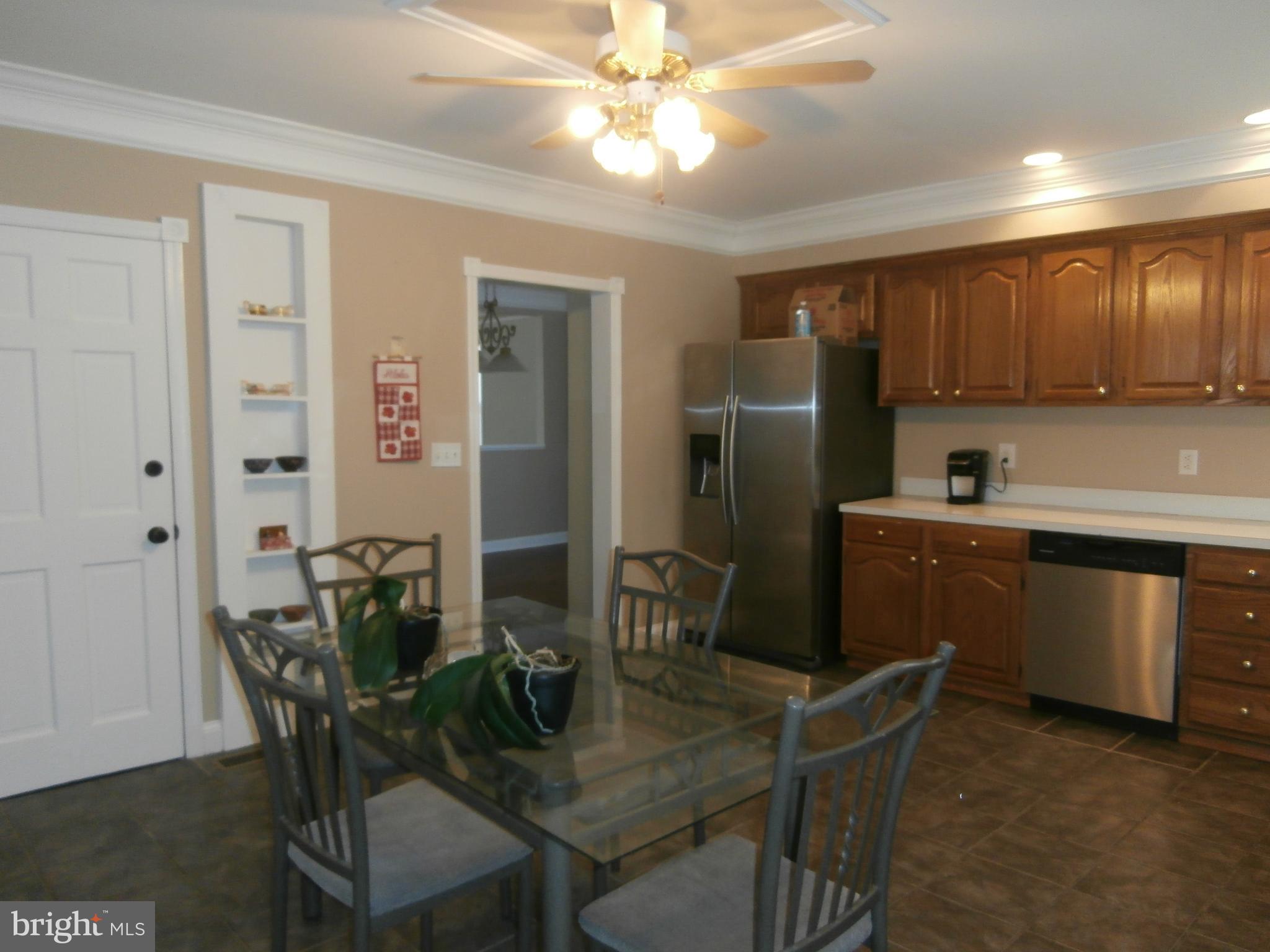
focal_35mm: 24
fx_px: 881
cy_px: 476
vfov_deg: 56.8
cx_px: 635
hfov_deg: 71.6
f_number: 3
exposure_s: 1/30
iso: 200
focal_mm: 4.2
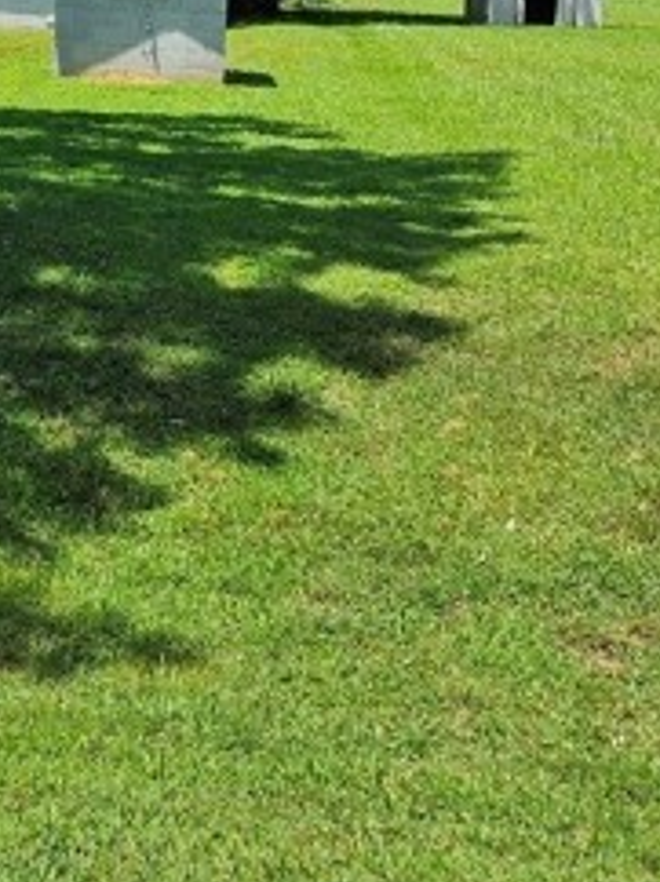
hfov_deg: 19.6
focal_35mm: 73
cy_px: -226
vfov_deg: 23.9
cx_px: 29
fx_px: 1859
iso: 25
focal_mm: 5.4
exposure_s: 1/1343
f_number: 1.8
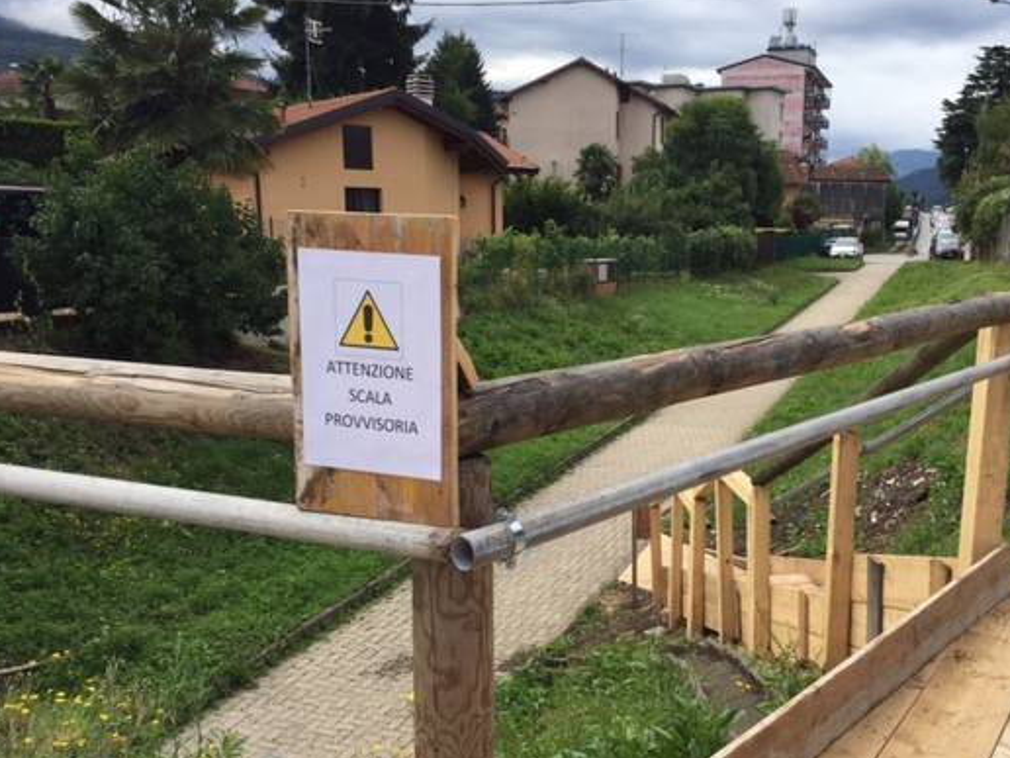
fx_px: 1050
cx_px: 617
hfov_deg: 50.9
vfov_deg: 39.6
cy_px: 425
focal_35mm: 36
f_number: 2.2
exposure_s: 1/1163
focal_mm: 4.15
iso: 32
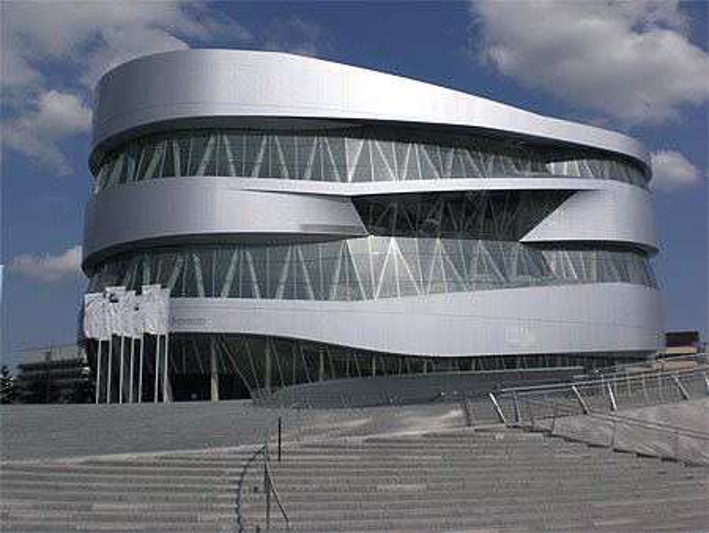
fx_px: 779
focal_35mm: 38
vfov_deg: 37.8
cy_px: 266
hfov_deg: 49.0
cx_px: 354
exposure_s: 1/1250
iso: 50
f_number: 4.4
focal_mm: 6.3
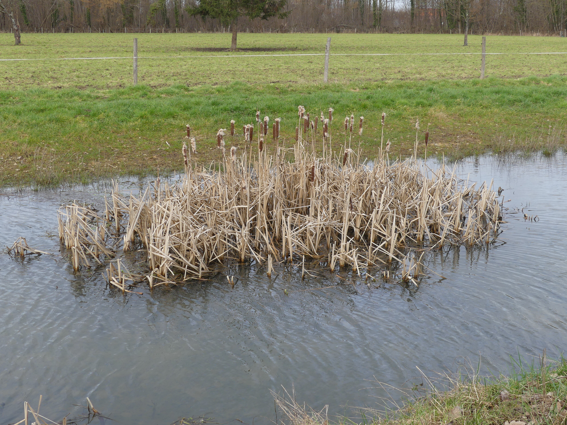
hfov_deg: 40.4
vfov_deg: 30.9
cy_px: 212
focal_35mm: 47
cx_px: 284
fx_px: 770
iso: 100
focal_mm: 8.4
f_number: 4
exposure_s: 1/250
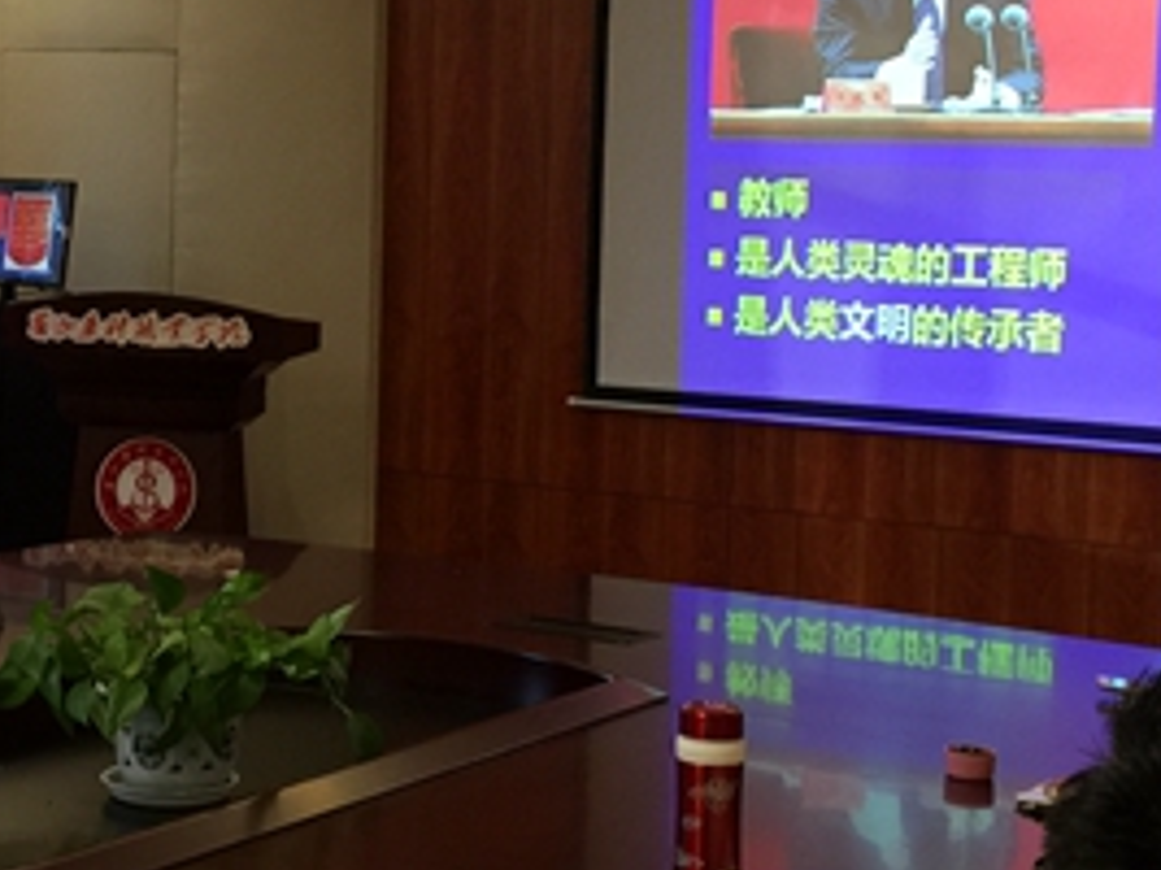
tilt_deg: -1.3
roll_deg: -2.9
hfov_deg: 25.3
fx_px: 2548
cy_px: 263
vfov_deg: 19.3
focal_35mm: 76
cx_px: 278
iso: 50
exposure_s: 1/17
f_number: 2.2
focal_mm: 4.15
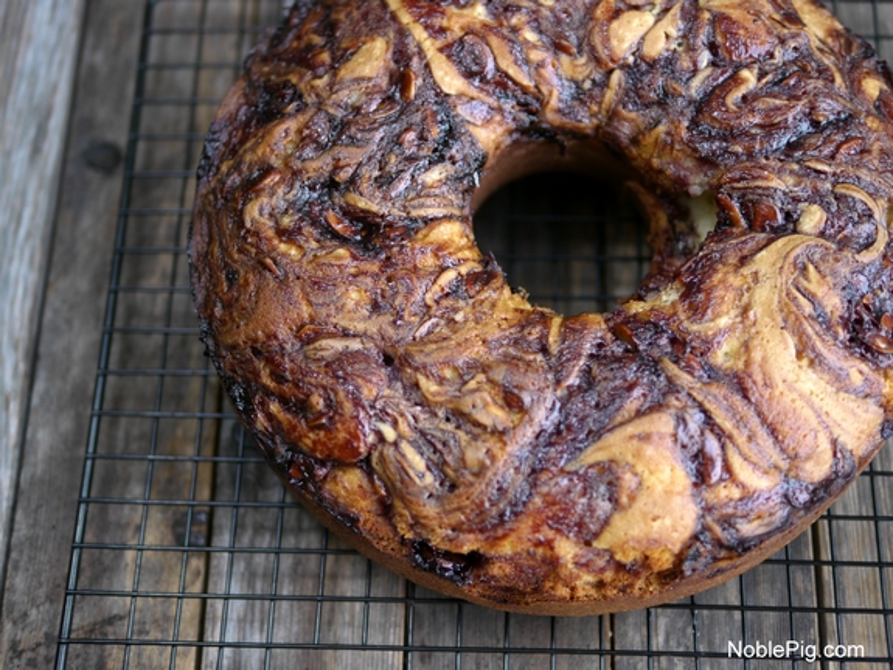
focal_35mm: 50
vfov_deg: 29.1
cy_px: 335
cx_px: 446
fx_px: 1290
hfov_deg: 38.2
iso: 100
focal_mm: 25
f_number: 1.6
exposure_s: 1/160
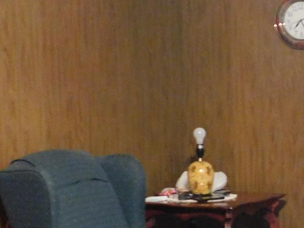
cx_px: 414
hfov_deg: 16.3
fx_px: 992
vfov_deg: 13.0
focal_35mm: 113
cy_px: 221
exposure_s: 1/4
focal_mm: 6.3
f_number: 3.5
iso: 800
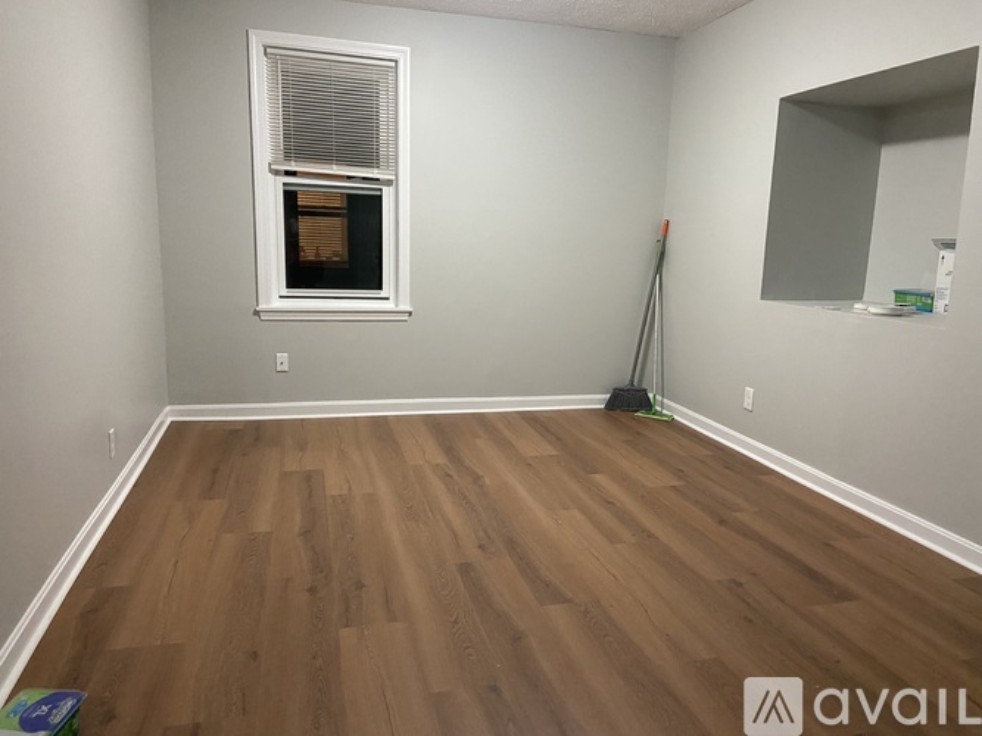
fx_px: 737
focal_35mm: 26
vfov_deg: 53.0
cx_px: 491
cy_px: 368
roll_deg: -0.6
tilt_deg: -11.1
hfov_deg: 67.3
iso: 400
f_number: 1.8
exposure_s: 1/60
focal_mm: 4.25
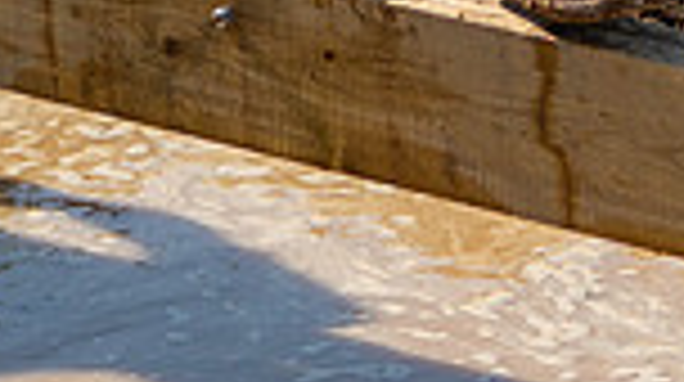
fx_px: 5596
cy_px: -618
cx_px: 752
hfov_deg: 7.0
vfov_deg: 3.8
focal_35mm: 309
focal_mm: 40
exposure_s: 1/2000
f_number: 3.2
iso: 100
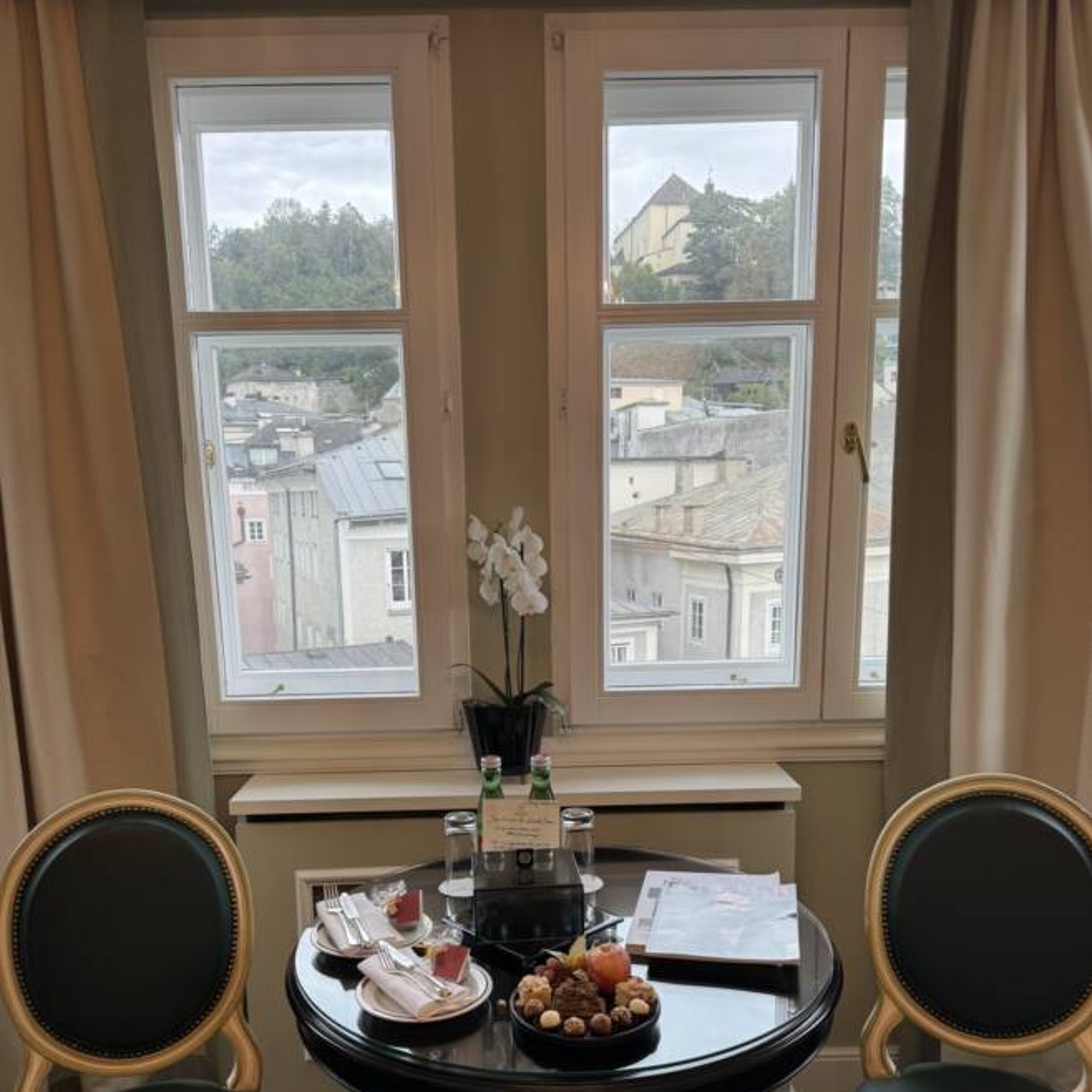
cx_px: 534
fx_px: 1035
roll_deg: +2.0
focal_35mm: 29
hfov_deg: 55.6
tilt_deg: -10.5
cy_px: 707
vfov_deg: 54.7
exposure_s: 1/100
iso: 50
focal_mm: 6.76
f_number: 1.78
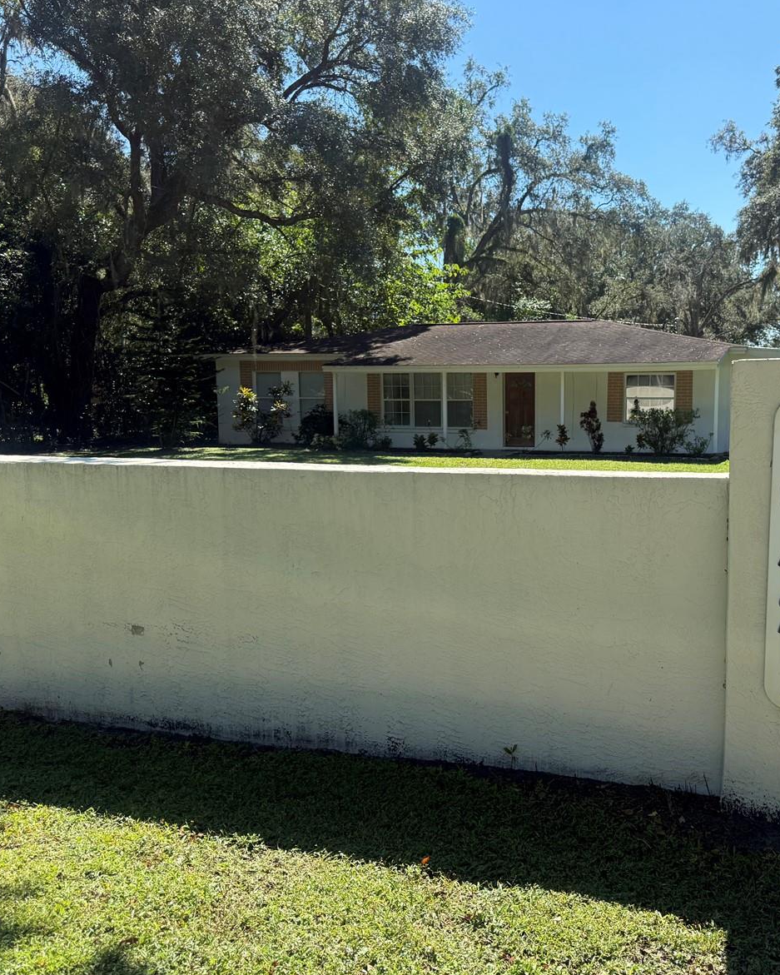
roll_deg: -0.6
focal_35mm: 32
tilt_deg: -6.2
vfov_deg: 55.7
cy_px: 484
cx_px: 524
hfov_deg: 45.1
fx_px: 923
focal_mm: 6.76
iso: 100
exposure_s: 1/2445
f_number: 1.78
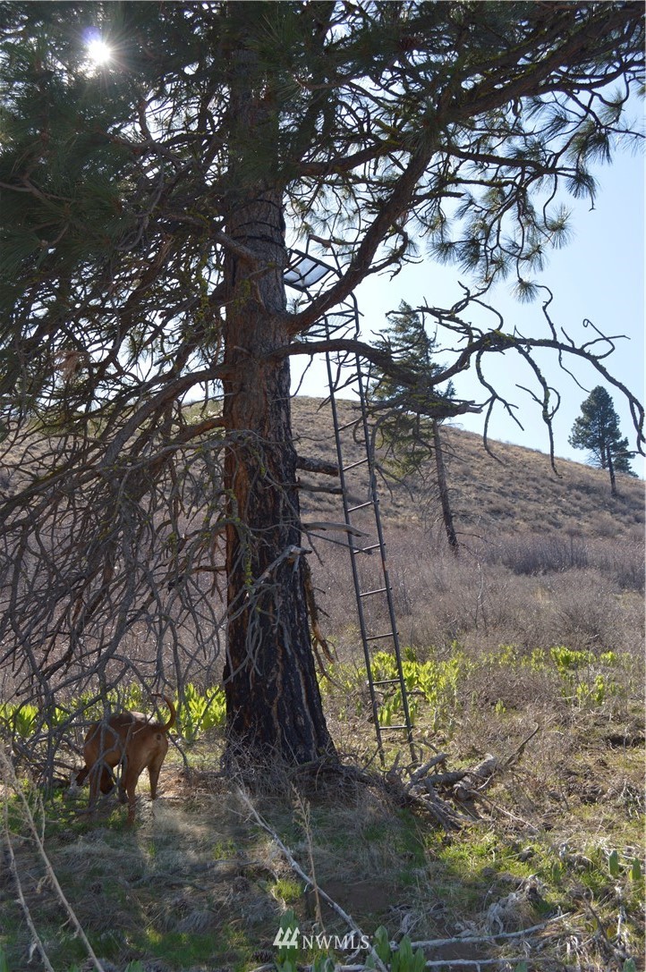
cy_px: 486
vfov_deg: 53.2
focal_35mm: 36
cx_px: 323
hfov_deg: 36.8
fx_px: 971
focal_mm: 24
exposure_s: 1/200
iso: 100
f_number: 6.3
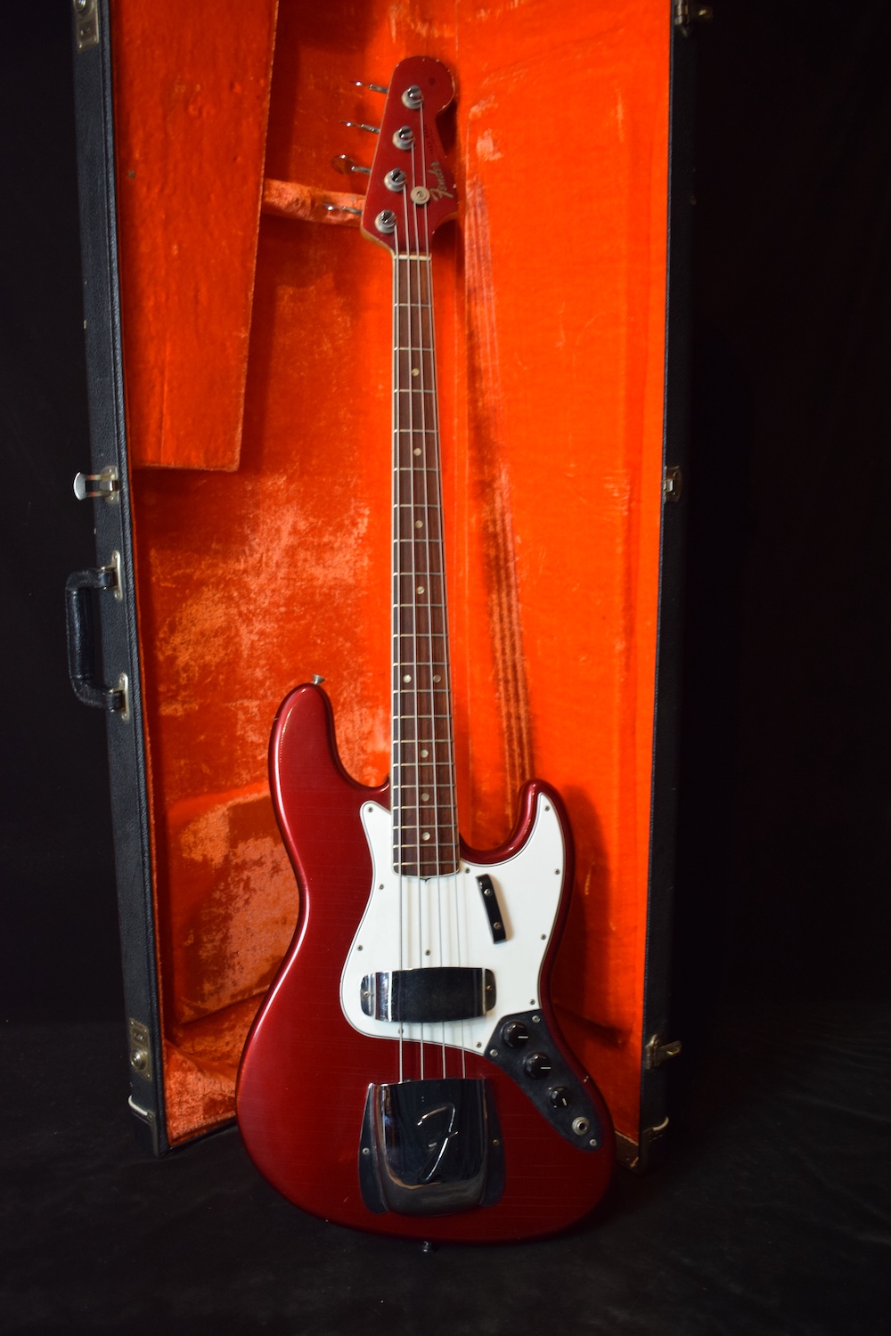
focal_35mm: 34
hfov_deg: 38.4
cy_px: 668
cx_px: 446
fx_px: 1281
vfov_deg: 55.1
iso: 900
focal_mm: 23
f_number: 3.8
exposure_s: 1/60
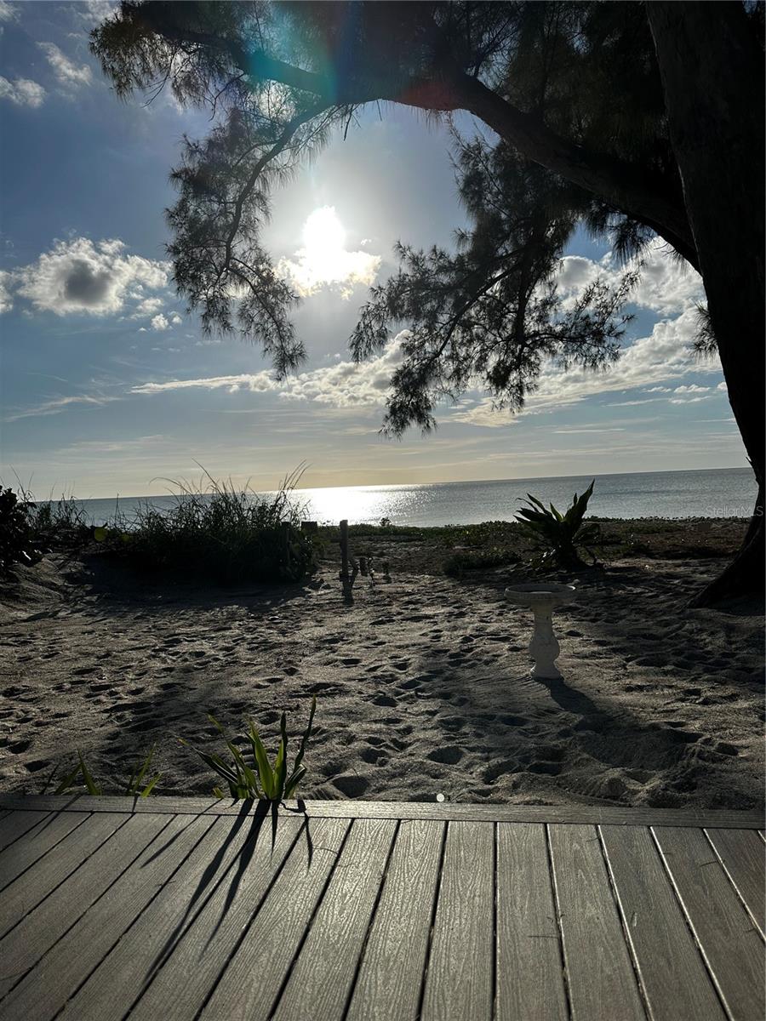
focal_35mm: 24
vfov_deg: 71.6
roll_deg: +2.1
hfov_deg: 56.8
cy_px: 510
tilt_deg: -3.5
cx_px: 383
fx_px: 708
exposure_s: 1/18519
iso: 64
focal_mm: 6.86
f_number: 1.78
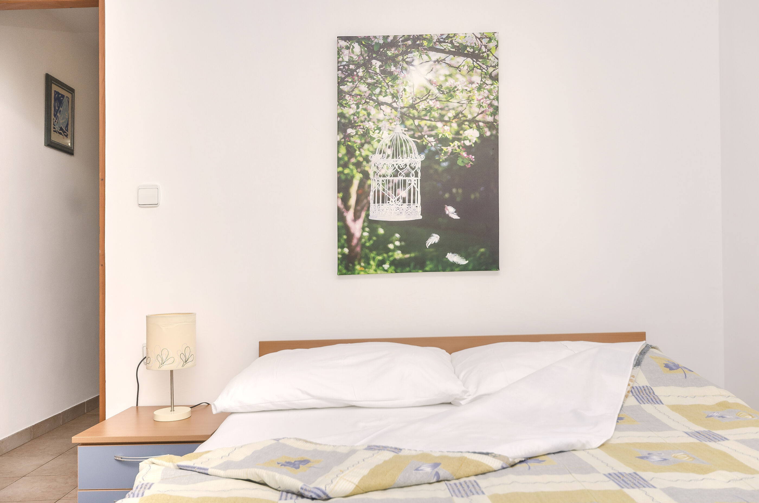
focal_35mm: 30
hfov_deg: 62.0
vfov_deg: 43.4
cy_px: 252
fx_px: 631
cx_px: 380
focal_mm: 20
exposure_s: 1/200
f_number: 8
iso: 160
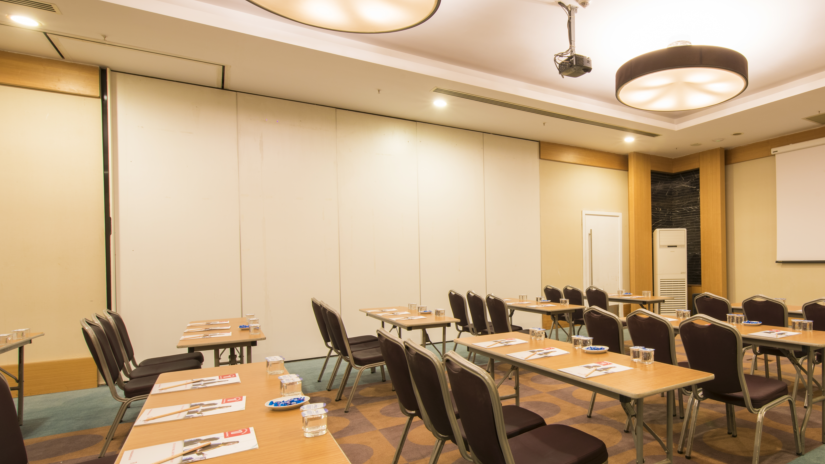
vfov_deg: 53.4
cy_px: 264
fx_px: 459
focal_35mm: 21
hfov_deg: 80.2
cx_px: 569
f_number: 14
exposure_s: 5
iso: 100
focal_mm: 14
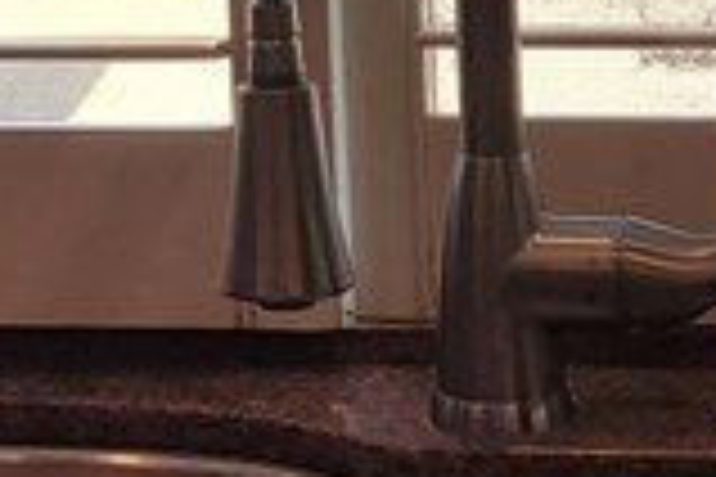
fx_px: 3460
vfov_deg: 7.7
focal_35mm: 174
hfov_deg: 11.8
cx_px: 198
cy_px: -356
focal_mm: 5.4
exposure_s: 1/324
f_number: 1.8
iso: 40
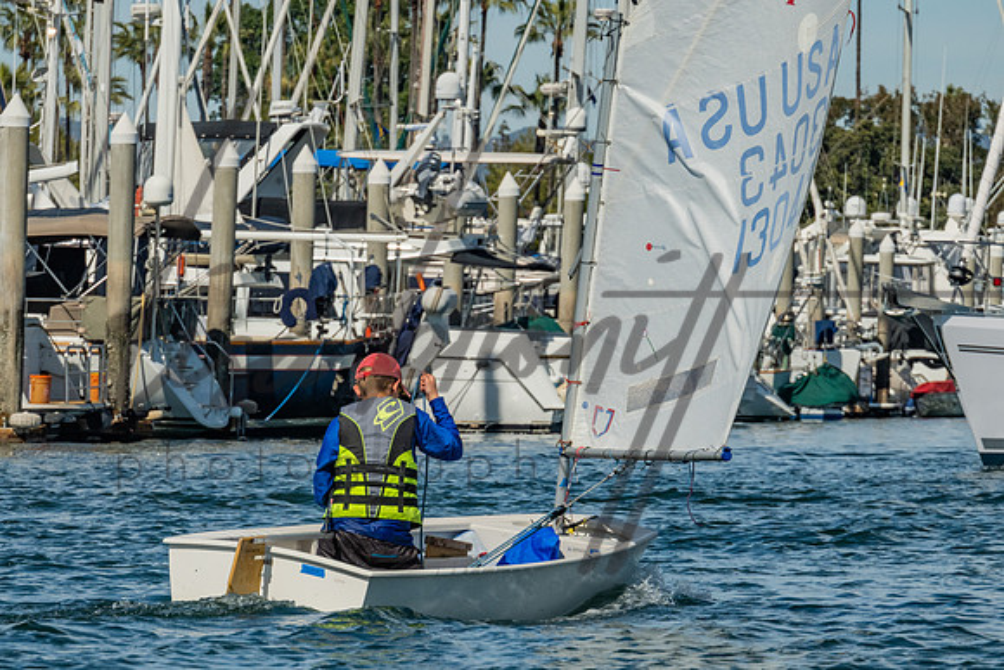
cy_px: 306
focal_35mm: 298
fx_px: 8302
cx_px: 456
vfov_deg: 4.6
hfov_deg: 6.9
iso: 250
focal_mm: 175
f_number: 10
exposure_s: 1/800
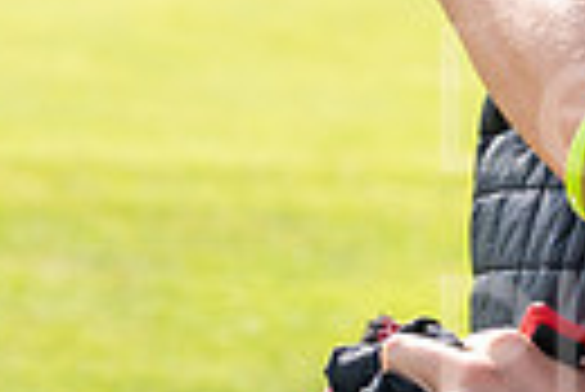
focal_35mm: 464
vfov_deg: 3.0
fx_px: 7548
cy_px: 142
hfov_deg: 4.4
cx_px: 1022
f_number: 6.3
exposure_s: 1/400
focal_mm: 104
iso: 250
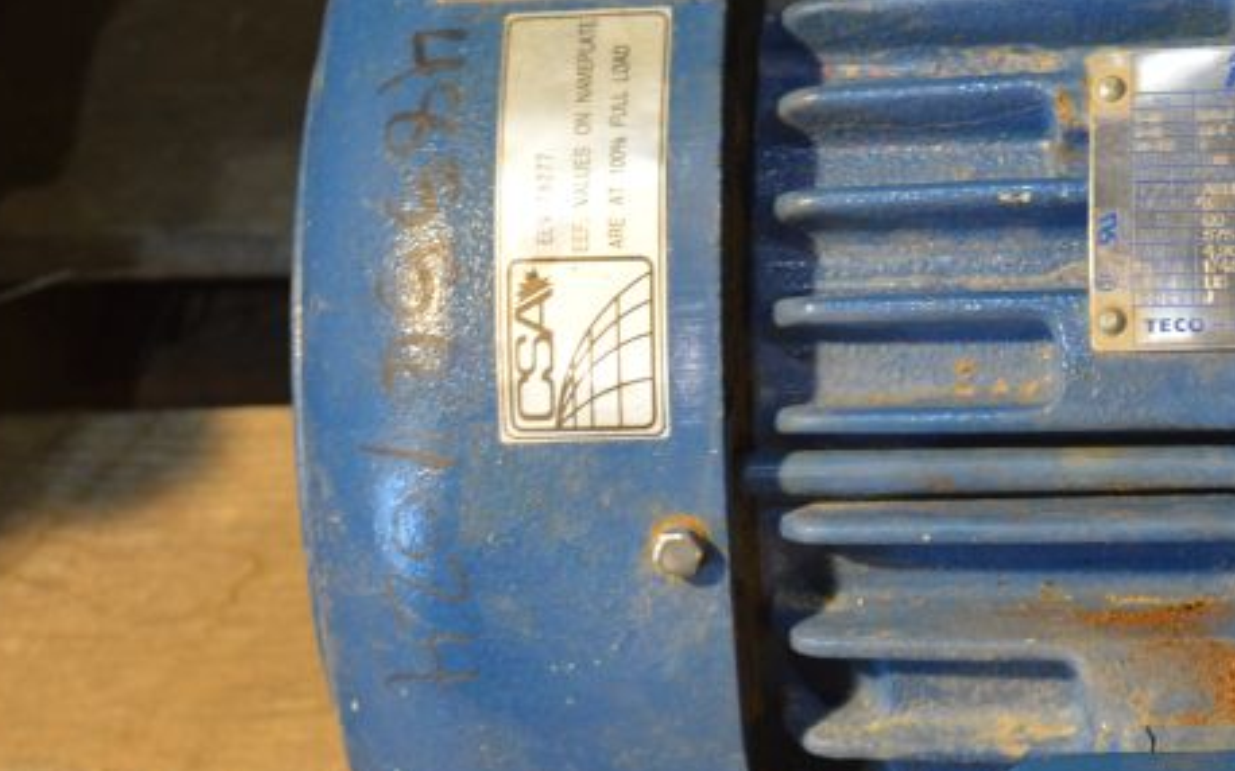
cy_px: 543
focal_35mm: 160
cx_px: 1181
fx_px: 5384
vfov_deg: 8.2
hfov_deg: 12.9
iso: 400
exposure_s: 1/20
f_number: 5.3
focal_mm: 48
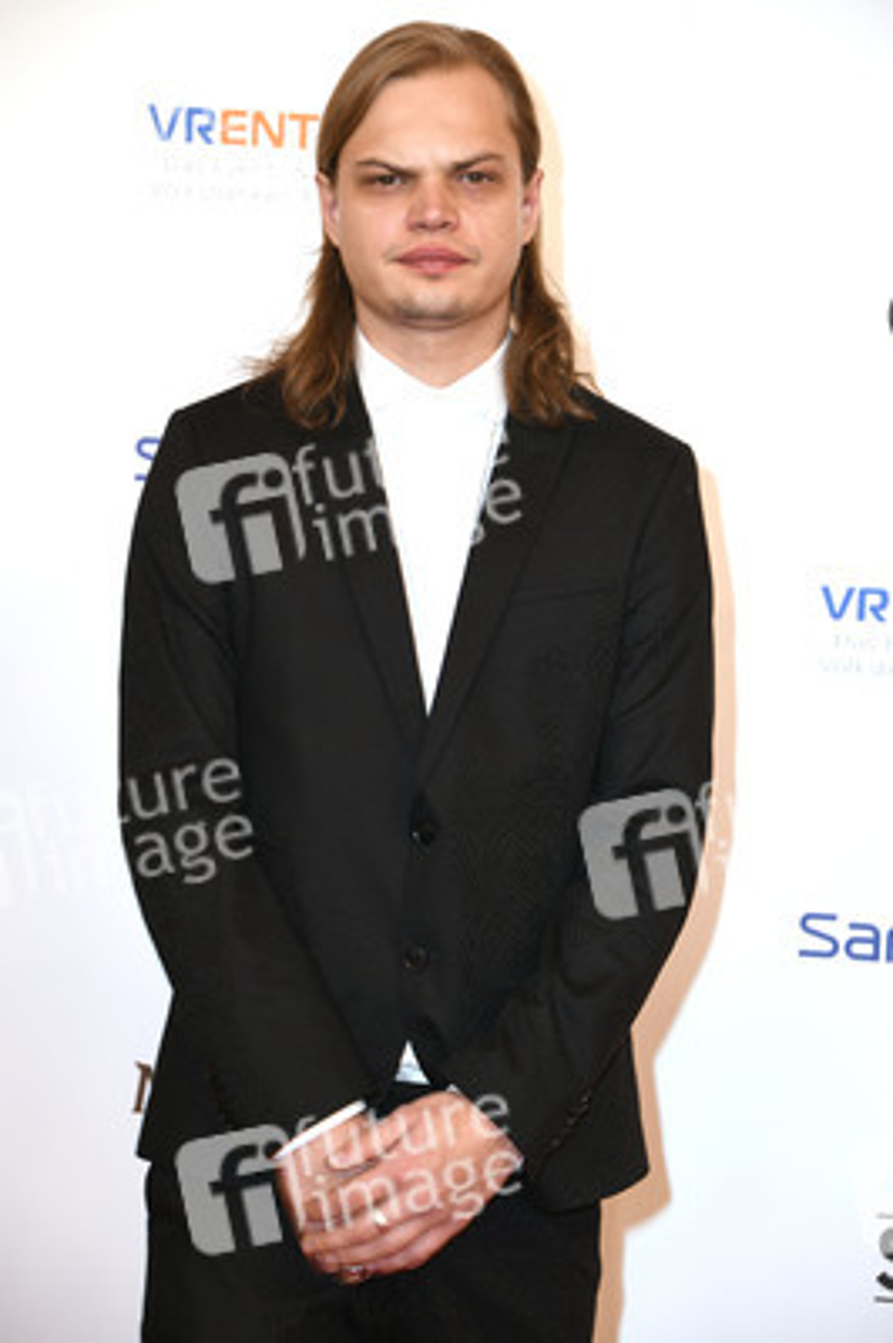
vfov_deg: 16.8
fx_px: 4547
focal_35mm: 122
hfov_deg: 11.2
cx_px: 446
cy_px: 672
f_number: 6.3
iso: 250
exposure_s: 1/125
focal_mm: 122
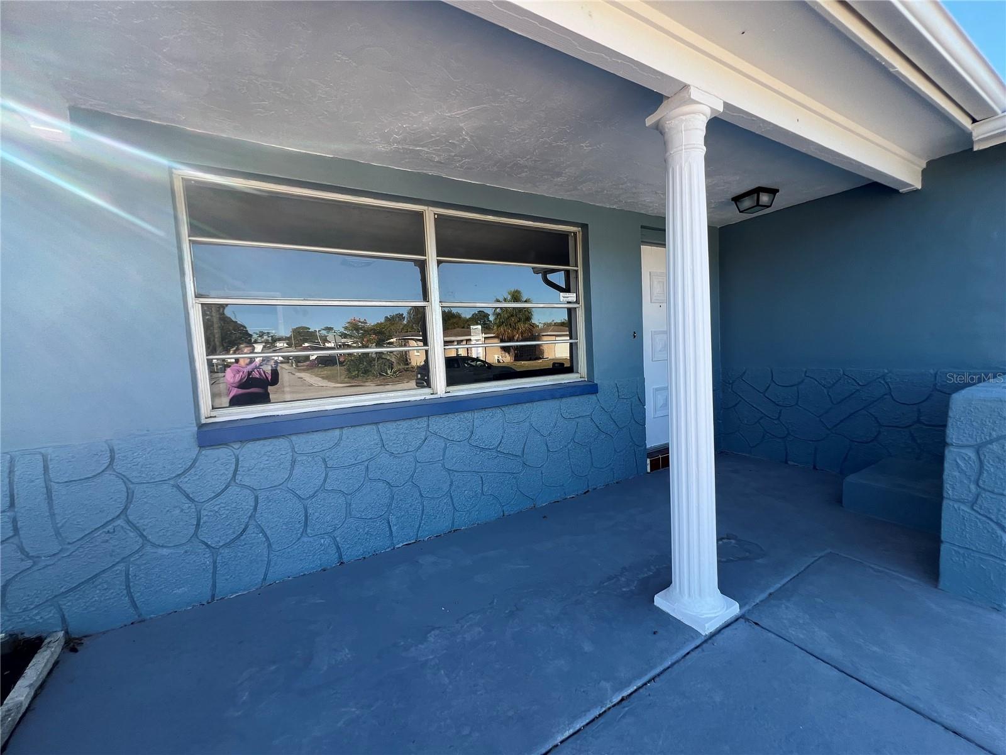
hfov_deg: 106.2
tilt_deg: -4.2
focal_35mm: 13
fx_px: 378
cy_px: 378
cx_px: 503
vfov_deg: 89.9
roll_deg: +3.1
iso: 32
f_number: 1.8
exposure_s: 1/259
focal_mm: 1.57
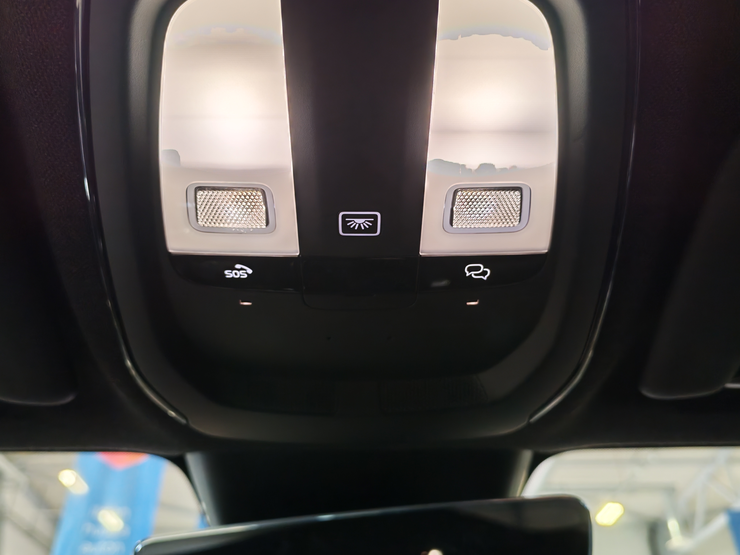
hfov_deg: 58.4
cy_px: 278
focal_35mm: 31
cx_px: 370
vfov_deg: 45.4
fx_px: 663
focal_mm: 6.12
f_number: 1.9
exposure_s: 1/100
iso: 400
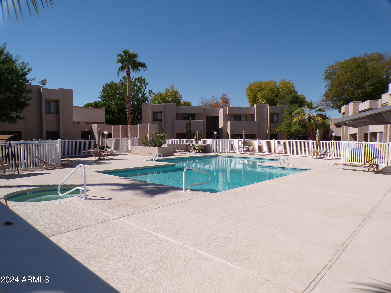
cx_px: 196
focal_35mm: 24
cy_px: 146
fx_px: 271
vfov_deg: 56.8
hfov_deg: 71.6
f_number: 5.8
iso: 100
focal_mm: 4.3
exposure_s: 1/680
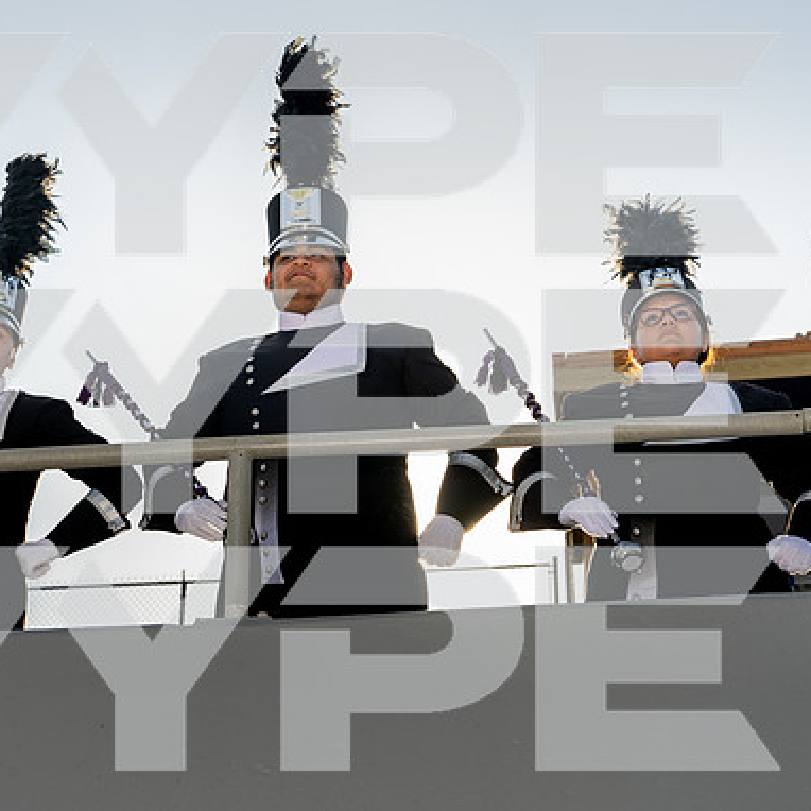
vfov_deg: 21.7
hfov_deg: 21.5
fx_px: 2121
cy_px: 402
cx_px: 246
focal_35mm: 80
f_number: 8
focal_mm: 62
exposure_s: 1/250
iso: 100
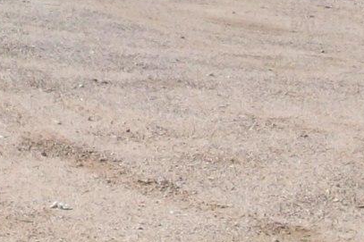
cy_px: -270
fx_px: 1799
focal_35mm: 178
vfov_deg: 7.4
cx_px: -140
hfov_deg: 11.2
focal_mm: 5.7
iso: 64
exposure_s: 1/348
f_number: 5.5
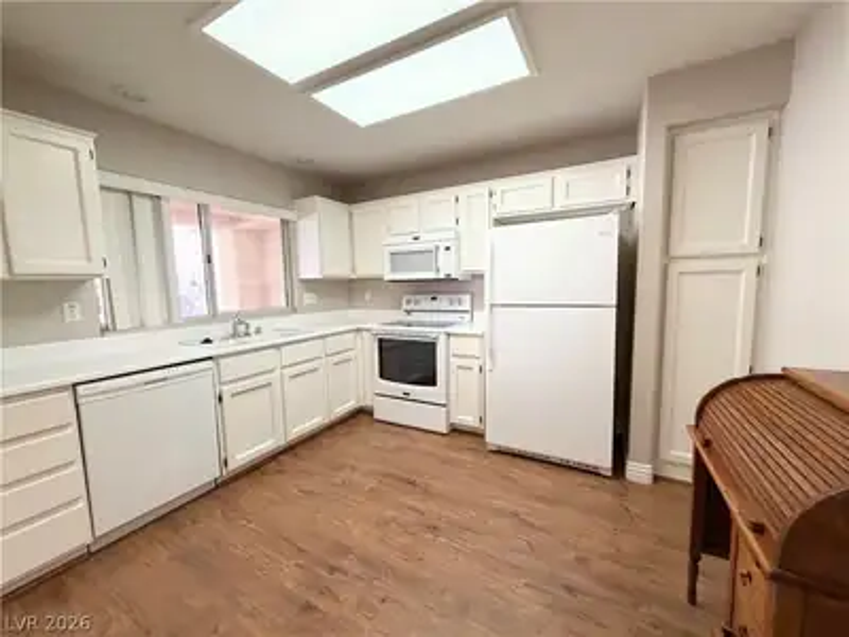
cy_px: 318
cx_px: 424
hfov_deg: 102.1
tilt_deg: -6.5
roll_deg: +1.7
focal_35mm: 14
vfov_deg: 85.7
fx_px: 343
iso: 250
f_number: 2.2
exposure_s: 1/60
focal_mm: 2.22
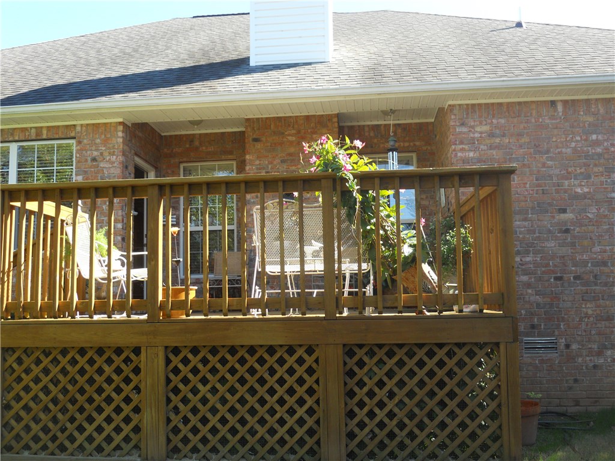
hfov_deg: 56.8
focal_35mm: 32
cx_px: 308
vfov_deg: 44.2
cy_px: 230
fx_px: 569
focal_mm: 5.7
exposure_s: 1/250
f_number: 2.8
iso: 125
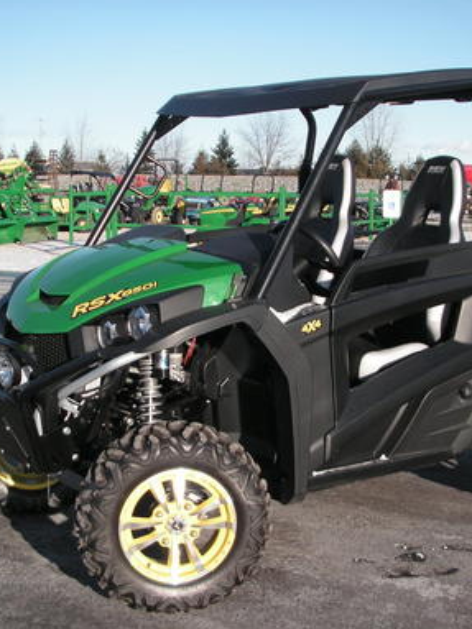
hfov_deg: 27.0
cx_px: 263
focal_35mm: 54
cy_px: 325
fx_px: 982
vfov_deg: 35.6
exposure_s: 1/500
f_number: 3.3
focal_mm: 6.3
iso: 50
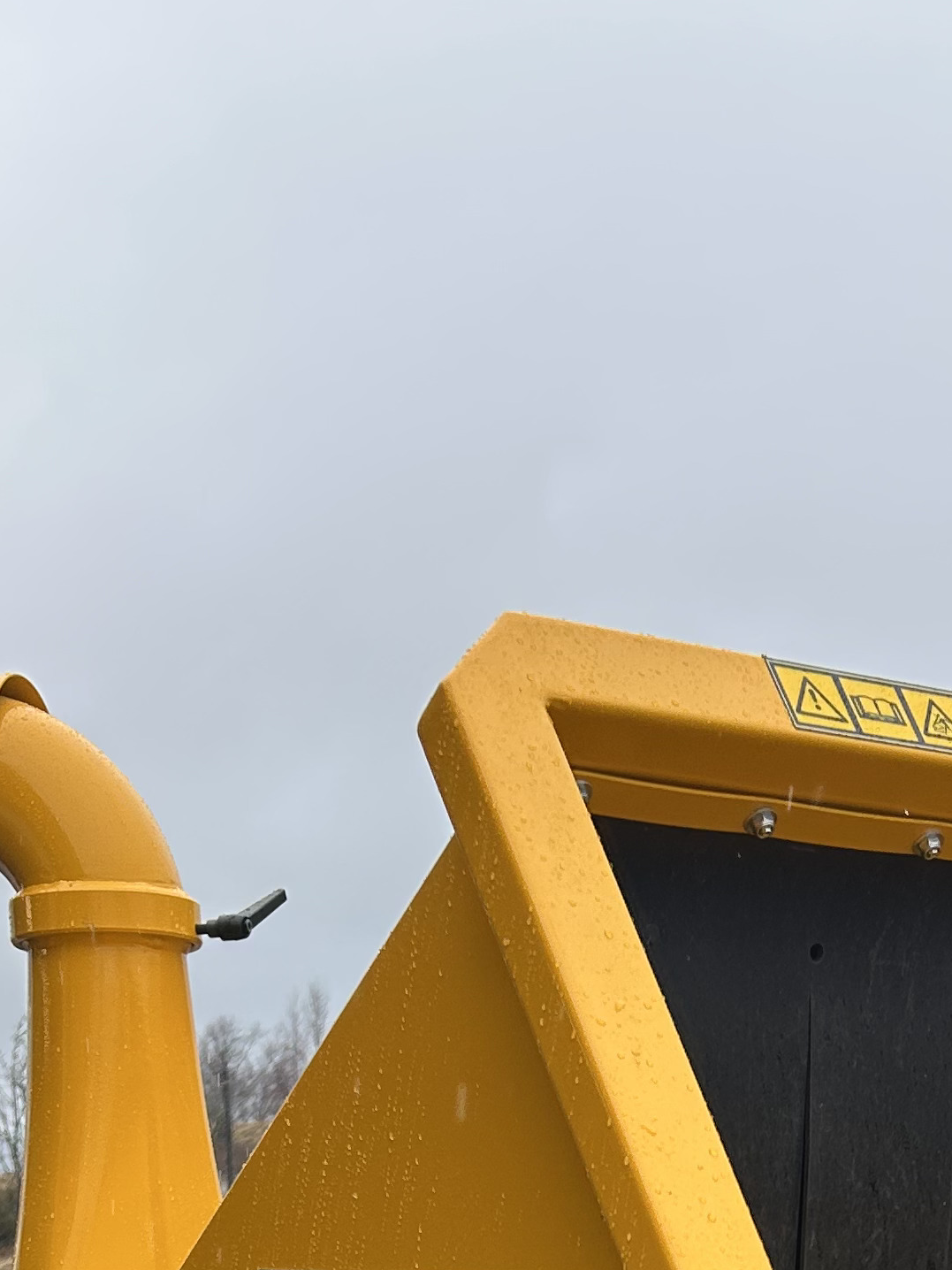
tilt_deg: -9.2
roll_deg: -0.1
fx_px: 2677
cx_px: 727
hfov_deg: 20.0
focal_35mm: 73
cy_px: 1773
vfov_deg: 22.9
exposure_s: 1/718
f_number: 1.5
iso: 50
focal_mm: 5.7
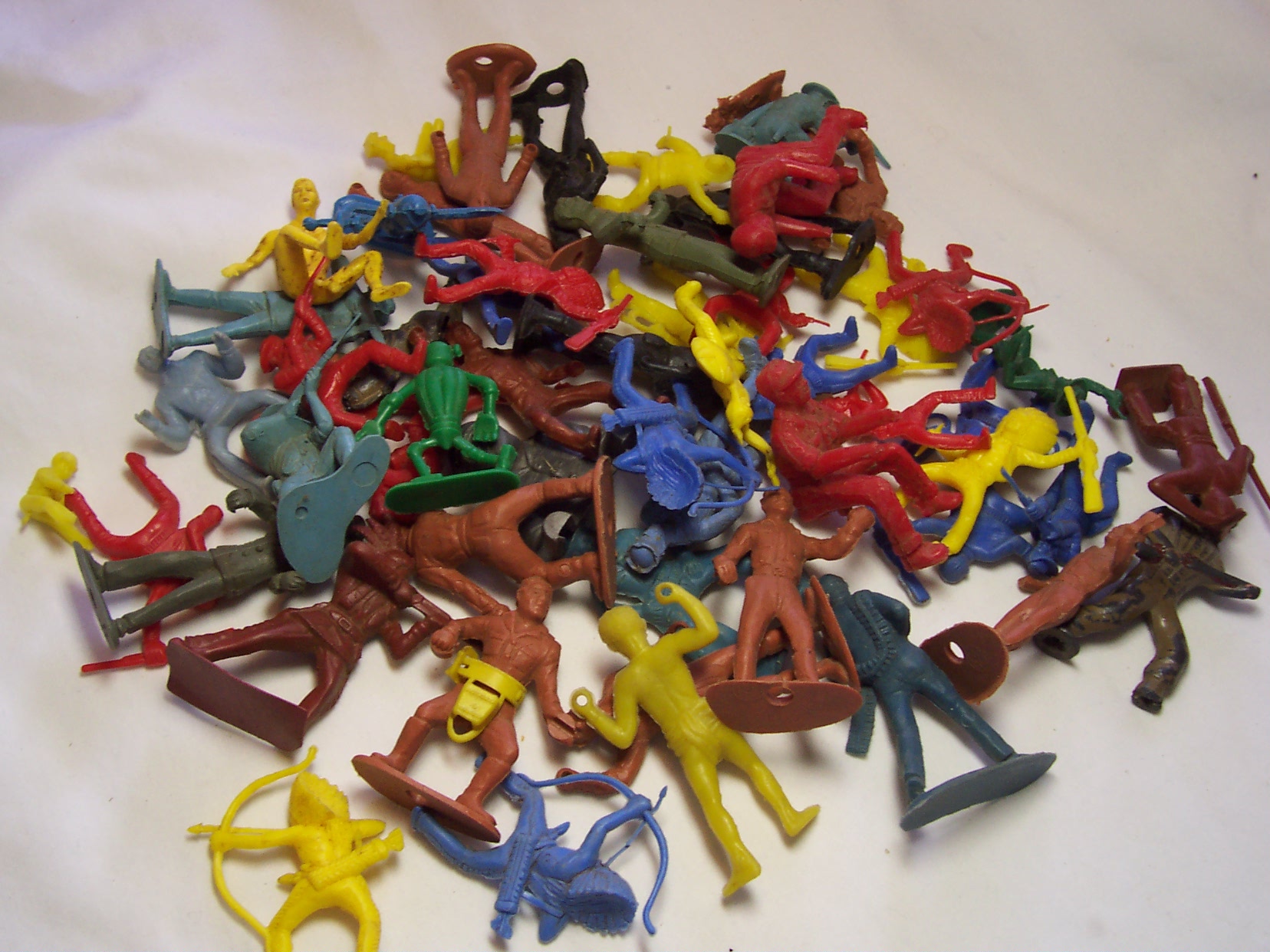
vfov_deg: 38.7
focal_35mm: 37
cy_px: 476
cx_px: 635
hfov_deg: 50.1
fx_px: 1357
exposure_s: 1/45
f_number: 2.8
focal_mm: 5.6
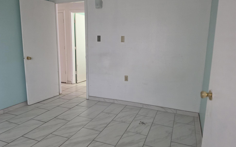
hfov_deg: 72.5
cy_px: 76
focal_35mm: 25
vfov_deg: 49.3
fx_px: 161
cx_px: 116
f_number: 1.4
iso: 500
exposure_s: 1/240
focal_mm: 6.5
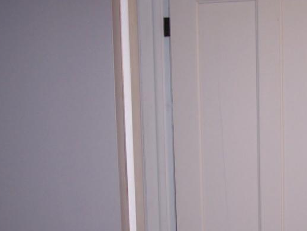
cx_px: 256
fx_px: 666
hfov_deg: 25.4
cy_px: 177
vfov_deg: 19.5
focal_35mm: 75
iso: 140
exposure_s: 1/60
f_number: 2.8
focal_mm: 6.3
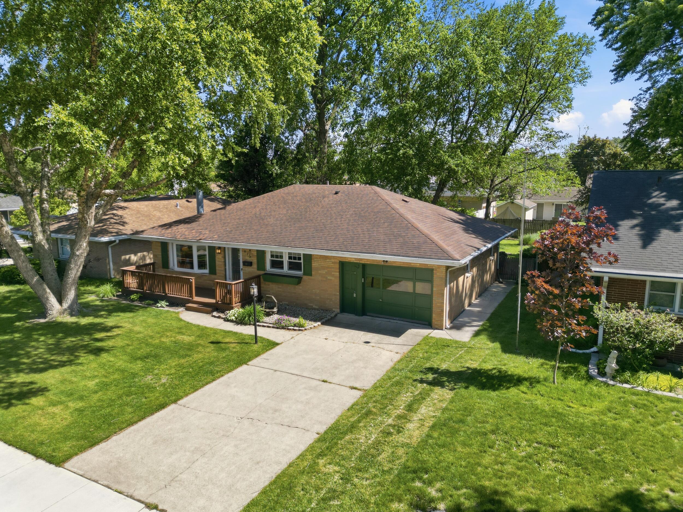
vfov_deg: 56.8
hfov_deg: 71.6
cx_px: 342
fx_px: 474
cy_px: 256
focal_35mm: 24
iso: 100
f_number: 1.7
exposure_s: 1/1500
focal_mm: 6.7
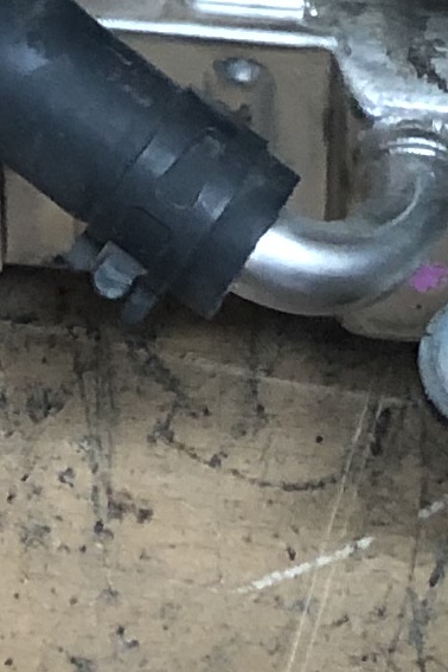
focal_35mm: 207
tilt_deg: -40.9
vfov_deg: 9.2
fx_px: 3864
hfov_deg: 6.6
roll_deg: +1.4
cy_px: -749
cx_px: 353
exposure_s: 1/15
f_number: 1.8
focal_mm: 4
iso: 64
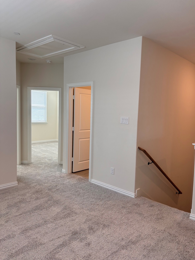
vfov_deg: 65.3
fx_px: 203
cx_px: 100
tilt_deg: -6.0
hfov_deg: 51.3
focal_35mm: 27
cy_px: 130
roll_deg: -2.5
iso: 100
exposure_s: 1/120
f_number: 1.6
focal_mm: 5.96
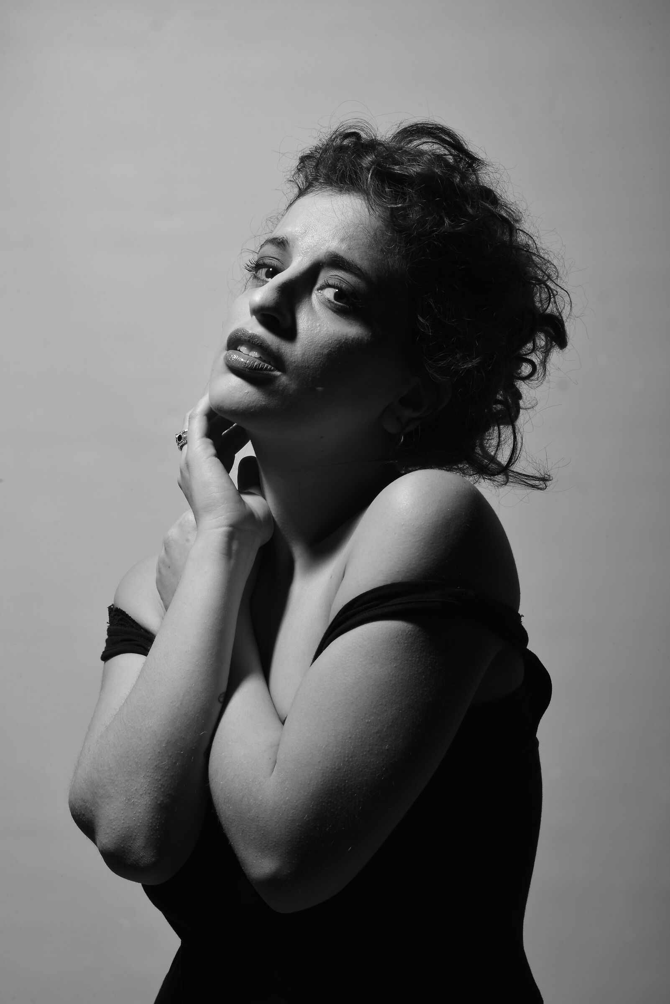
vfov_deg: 23.9
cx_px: 335
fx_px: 2371
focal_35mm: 85
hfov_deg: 16.1
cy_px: 502
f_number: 16
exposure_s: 1/125
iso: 100
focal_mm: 85
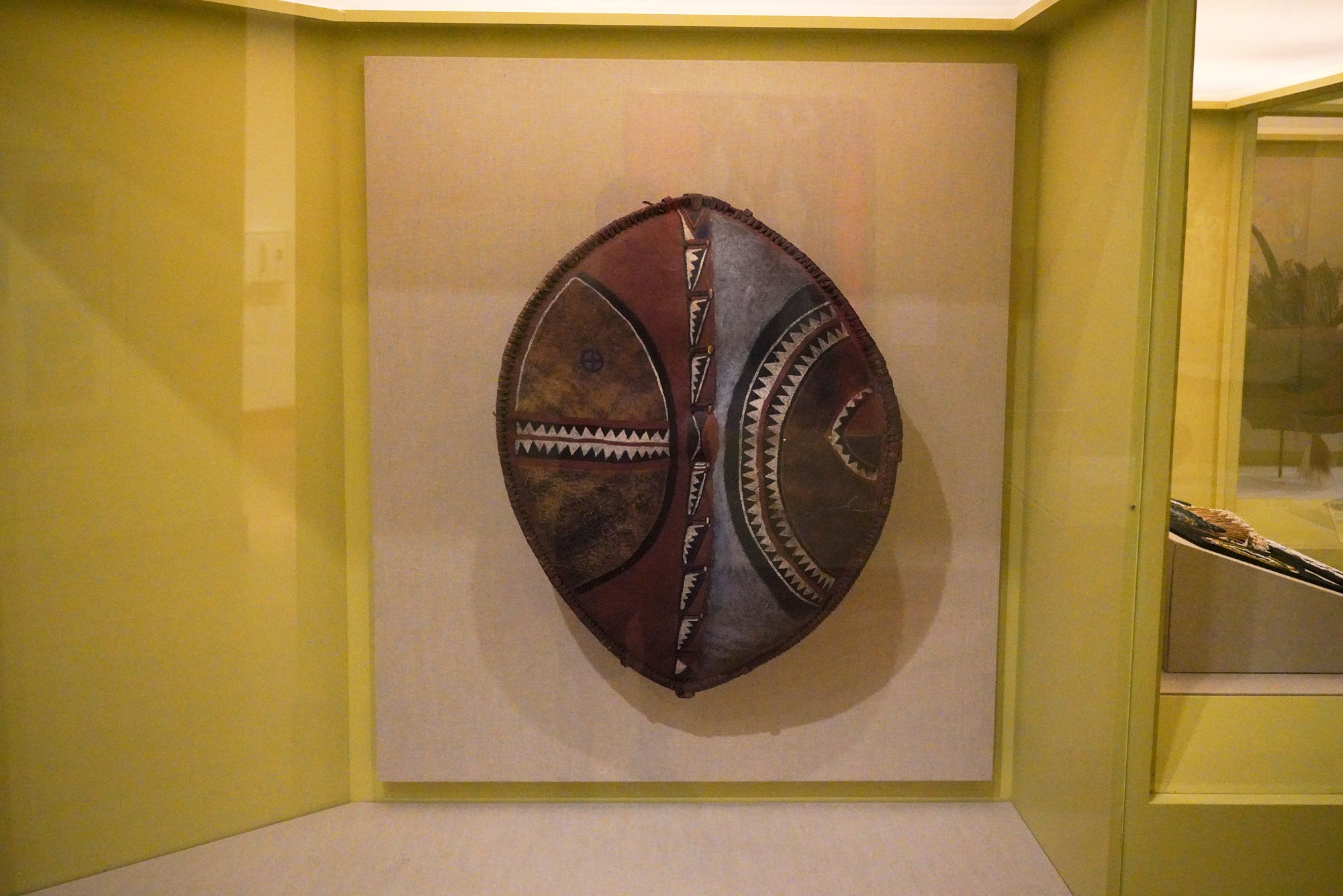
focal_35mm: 40
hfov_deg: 48.5
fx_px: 1492
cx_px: 672
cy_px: 448
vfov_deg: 33.4
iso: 12800
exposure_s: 1/100
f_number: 5
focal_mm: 40
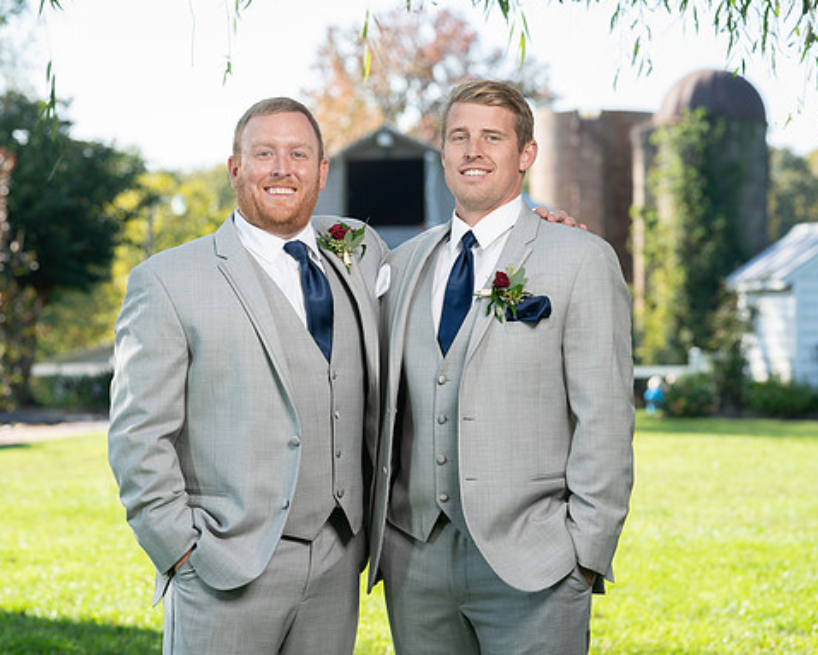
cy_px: 347
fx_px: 3391
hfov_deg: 13.7
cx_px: 317
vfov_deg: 11.0
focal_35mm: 140
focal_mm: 112
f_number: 5.6
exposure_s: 1/200
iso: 200
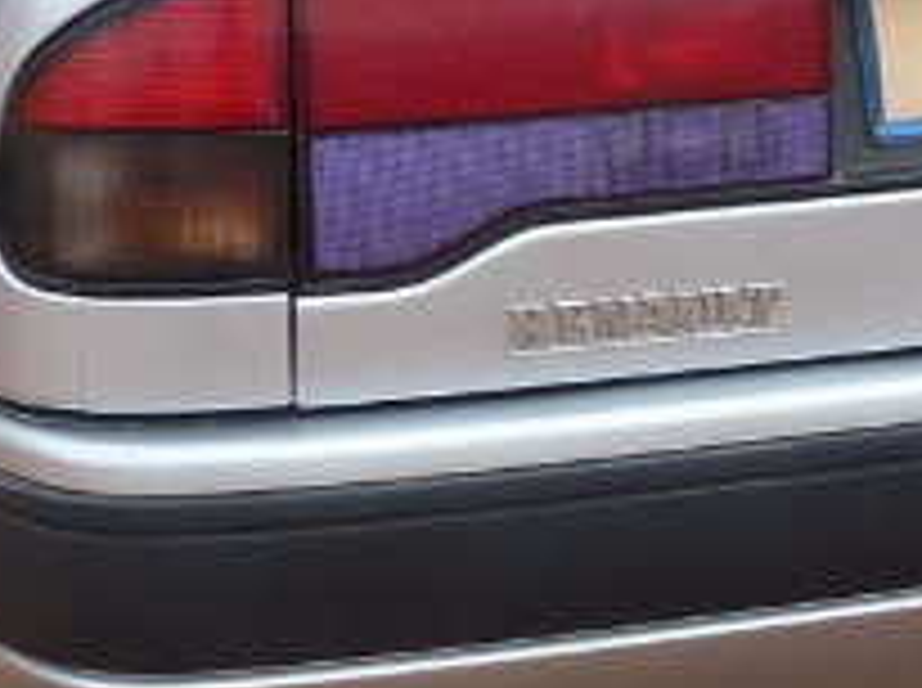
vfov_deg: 12.1
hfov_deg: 16.1
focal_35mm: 122
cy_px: 207
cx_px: 720
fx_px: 3244
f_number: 4
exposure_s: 1/125
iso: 80
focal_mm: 4.1
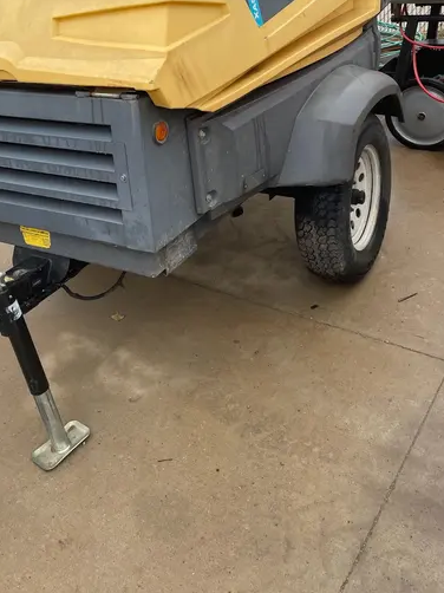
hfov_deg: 37.4
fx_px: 650
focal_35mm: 38
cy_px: 177
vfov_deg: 47.8
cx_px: 158
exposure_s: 1/449
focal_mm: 4.2
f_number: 1.6
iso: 50
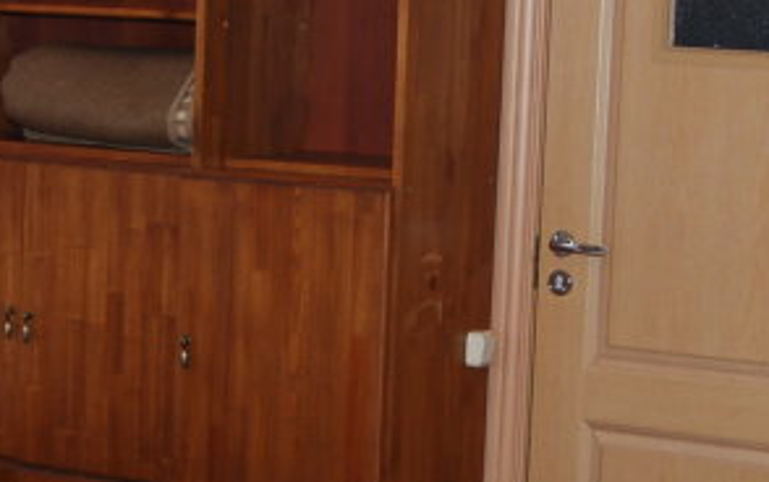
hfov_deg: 21.6
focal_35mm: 96
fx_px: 2013
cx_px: 442
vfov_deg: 13.6
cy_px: 227
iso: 200
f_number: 3.5
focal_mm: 18
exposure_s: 1/60
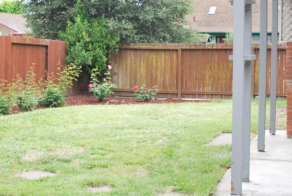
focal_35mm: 64
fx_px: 520
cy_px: 54
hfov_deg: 31.3
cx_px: 121
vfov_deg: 21.2
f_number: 7.1
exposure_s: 1/200
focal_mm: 18
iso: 100
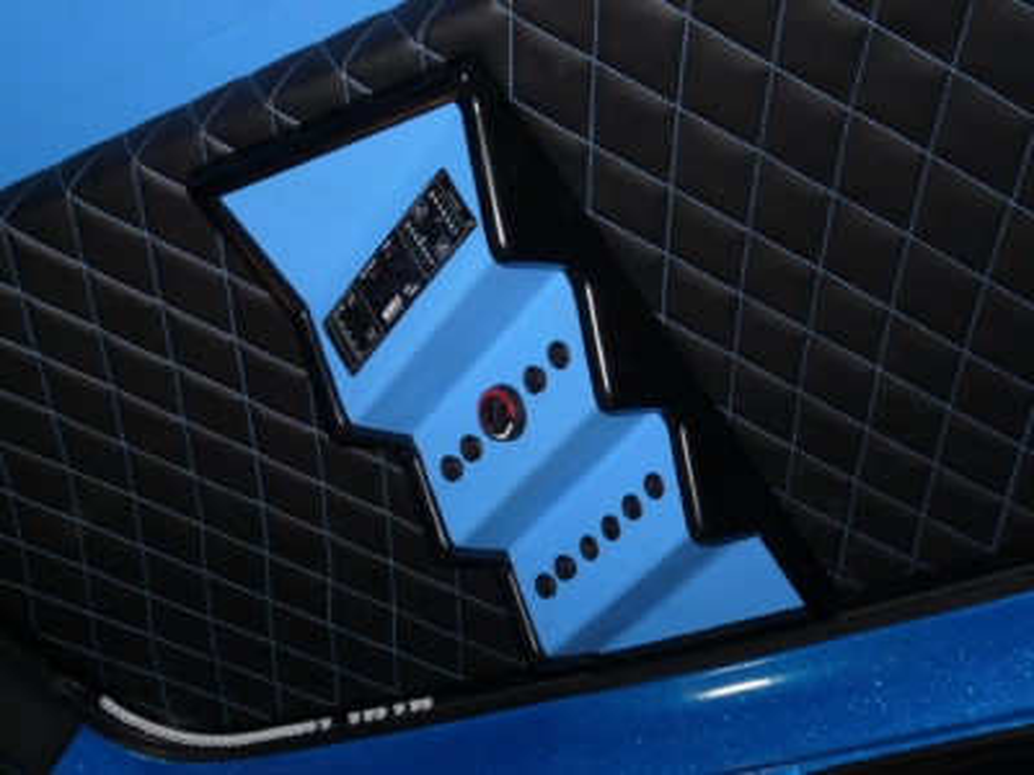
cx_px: 517
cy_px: 388
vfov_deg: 24.8
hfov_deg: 32.7
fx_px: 1762
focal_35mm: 59
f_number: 3.2
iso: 100
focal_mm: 10.4
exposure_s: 1/30
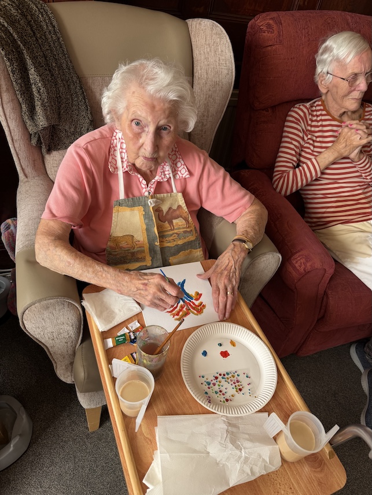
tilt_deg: -46.8
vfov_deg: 71.6
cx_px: 186
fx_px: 344
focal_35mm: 24
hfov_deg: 56.8
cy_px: 248
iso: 80
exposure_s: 1/121
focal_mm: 6.76
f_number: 1.78
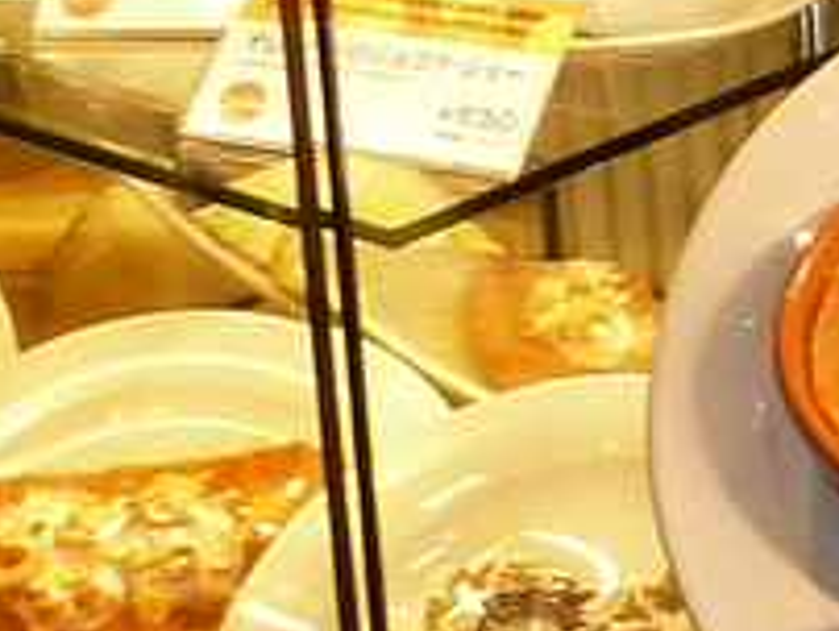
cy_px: -95
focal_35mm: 198
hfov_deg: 9.5
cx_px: 1516
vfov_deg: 7.5
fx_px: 4805
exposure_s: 1/30
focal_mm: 4.1
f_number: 3.3
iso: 160
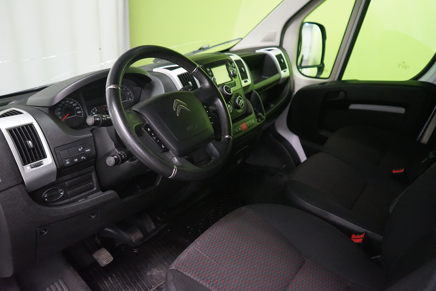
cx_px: 218
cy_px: 146
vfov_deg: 46.4
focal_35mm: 28
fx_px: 339
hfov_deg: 65.5
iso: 6400
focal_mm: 28
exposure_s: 1/80
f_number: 3.5
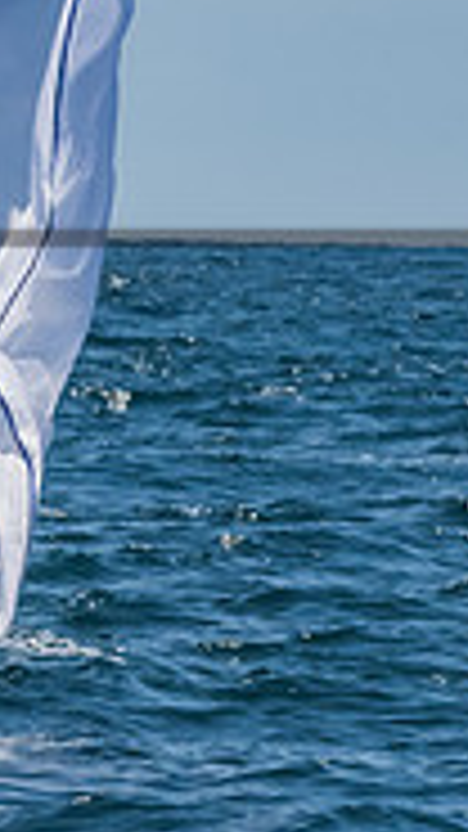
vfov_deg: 2.3
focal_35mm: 935
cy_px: 342
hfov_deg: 1.3
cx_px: -788
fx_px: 20637
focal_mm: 190
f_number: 14
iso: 640
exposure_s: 1/1600
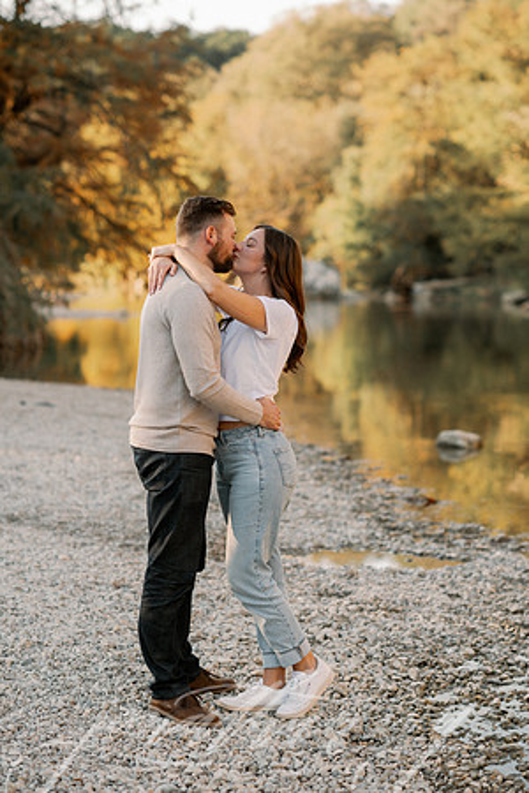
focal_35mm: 85
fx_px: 1873
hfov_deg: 16.1
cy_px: 396
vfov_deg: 23.9
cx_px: 264
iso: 160
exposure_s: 1/500
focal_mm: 85
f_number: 2.8
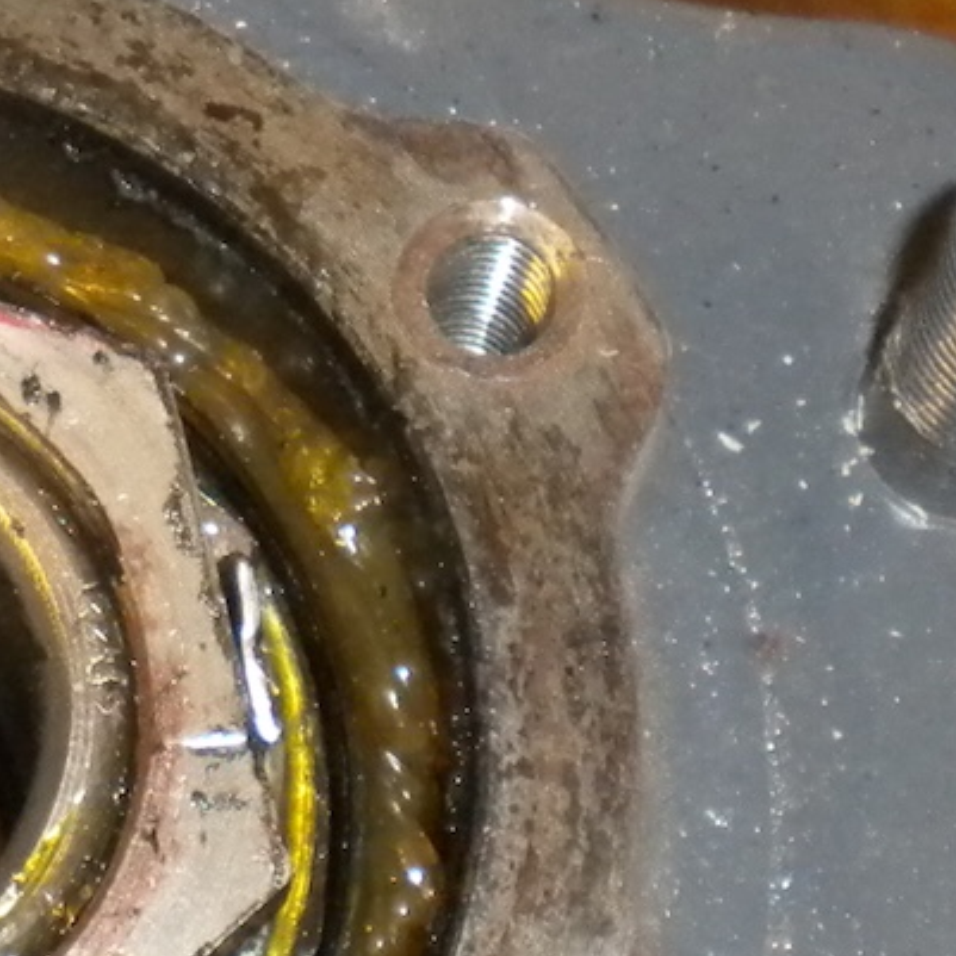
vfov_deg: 11.8
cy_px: 505
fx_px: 4624
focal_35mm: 148
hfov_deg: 11.4
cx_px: -372
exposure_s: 1/30
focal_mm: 6.3
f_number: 4.6
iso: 400
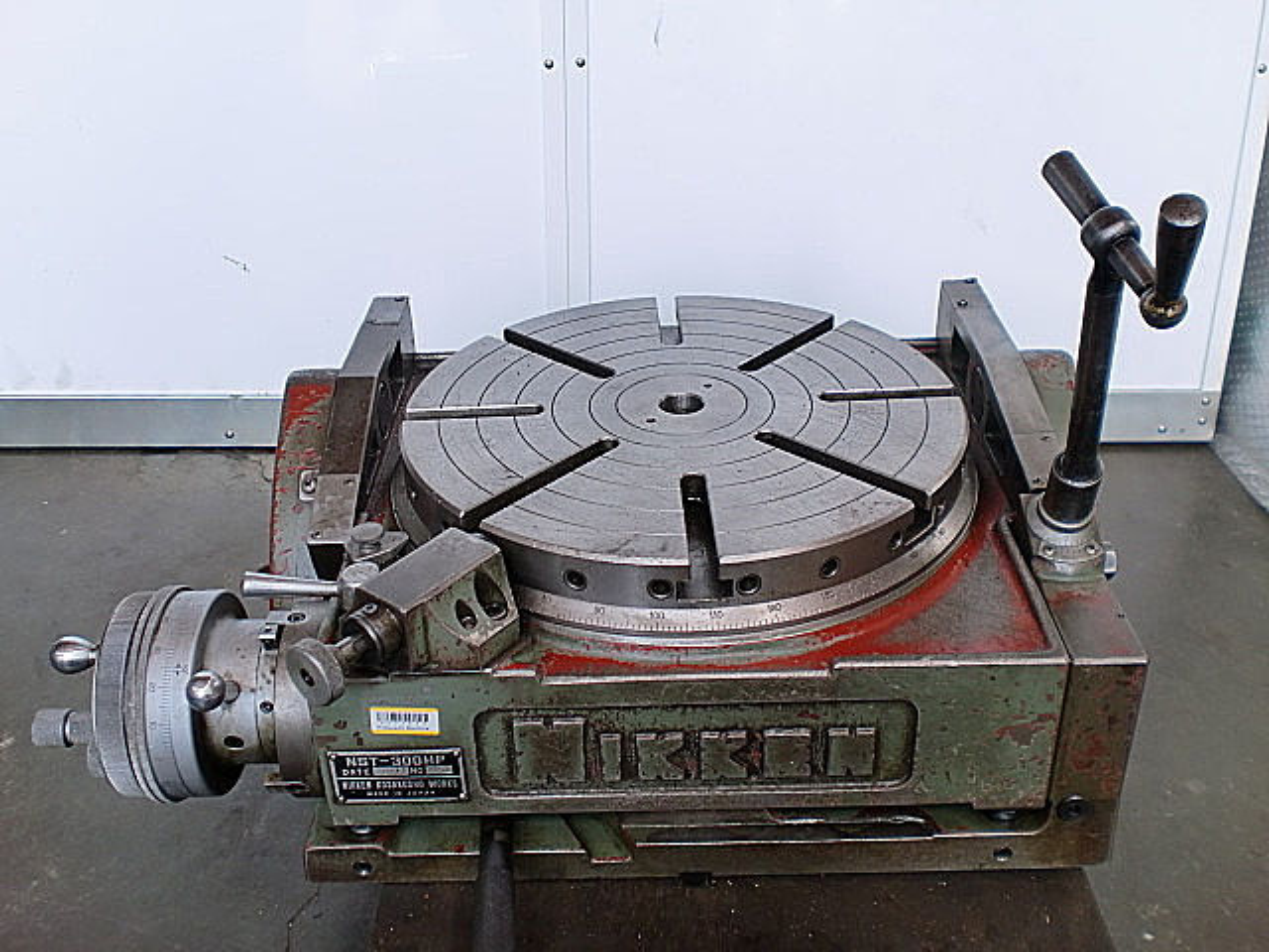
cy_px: 476
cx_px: 634
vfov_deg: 40.7
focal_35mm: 35
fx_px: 1283
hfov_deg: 52.6
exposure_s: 1/80
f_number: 3.1
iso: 64
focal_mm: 6.3
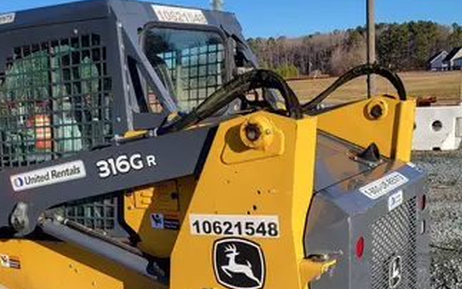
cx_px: 256
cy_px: 228
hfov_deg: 42.6
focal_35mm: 47
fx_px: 592
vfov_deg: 26.9
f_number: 1.8
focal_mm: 5.4
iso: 40
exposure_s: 1/1619
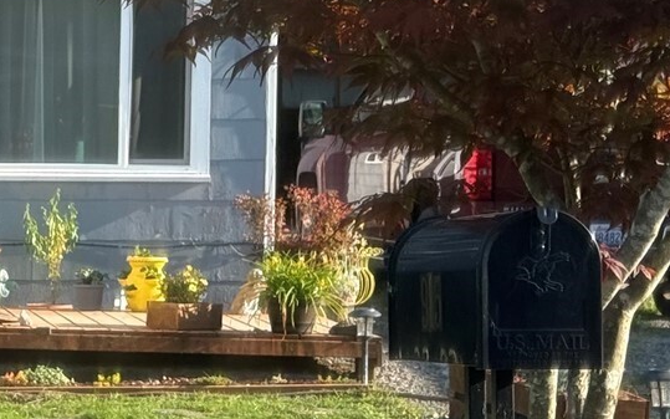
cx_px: -305
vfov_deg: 8.7
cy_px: 292
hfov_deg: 13.2
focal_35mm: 151
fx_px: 2757
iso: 80
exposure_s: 1/1754
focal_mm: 6.76
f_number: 1.78
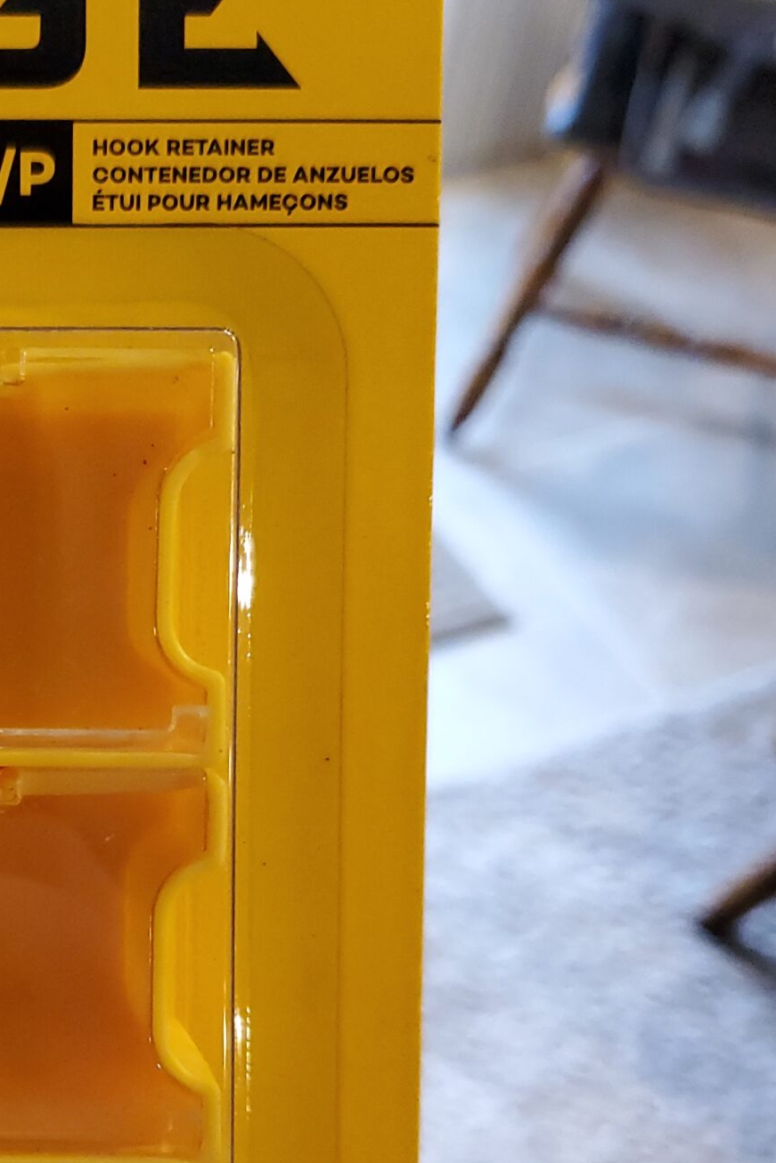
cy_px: 775
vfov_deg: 37.1
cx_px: -62
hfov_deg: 24.0
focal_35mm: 53
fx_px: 1713
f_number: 1.5
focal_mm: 4.3
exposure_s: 1/60
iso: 337
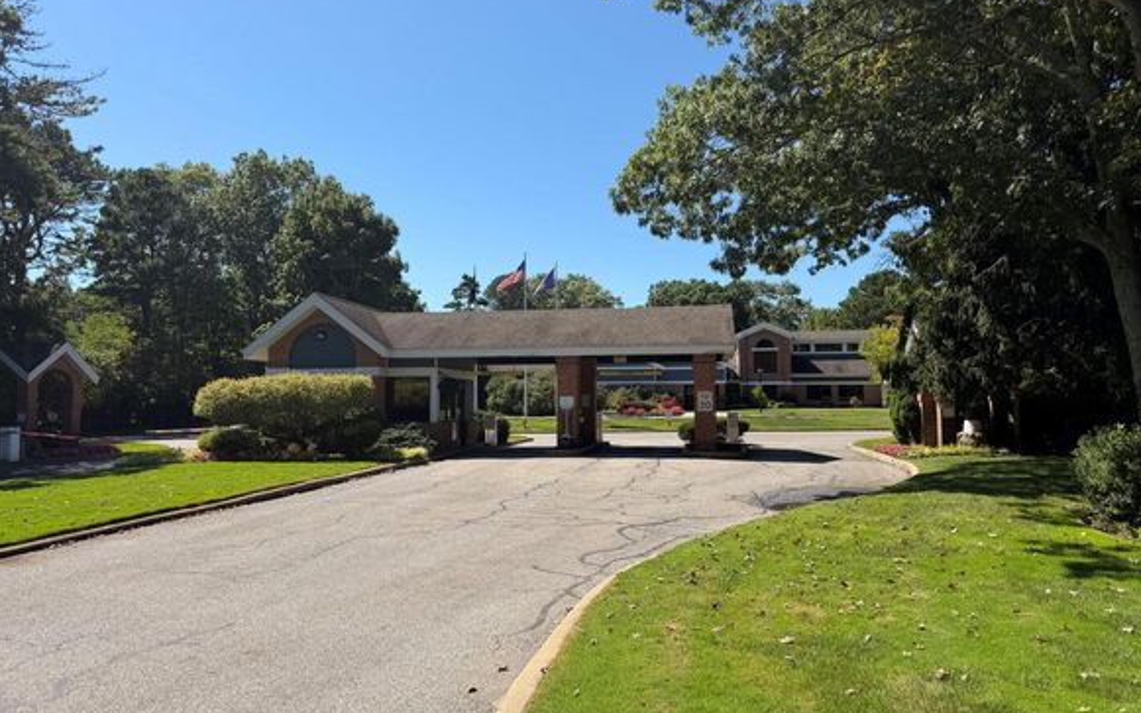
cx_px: 568
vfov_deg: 47.6
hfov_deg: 70.4
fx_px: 808
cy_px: 349
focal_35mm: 26
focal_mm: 6.76
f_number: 1.78
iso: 80
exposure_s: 1/3953
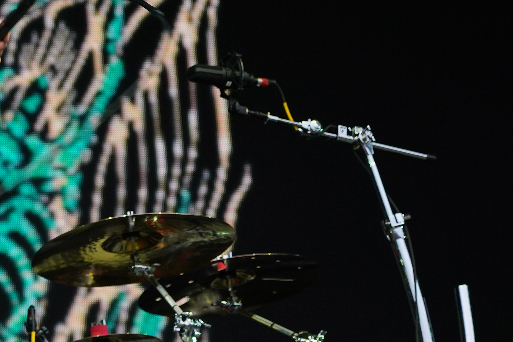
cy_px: 185
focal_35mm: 275
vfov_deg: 5.0
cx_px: -80
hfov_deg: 7.4
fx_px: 3918
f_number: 4
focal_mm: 105
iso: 250
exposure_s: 1/125
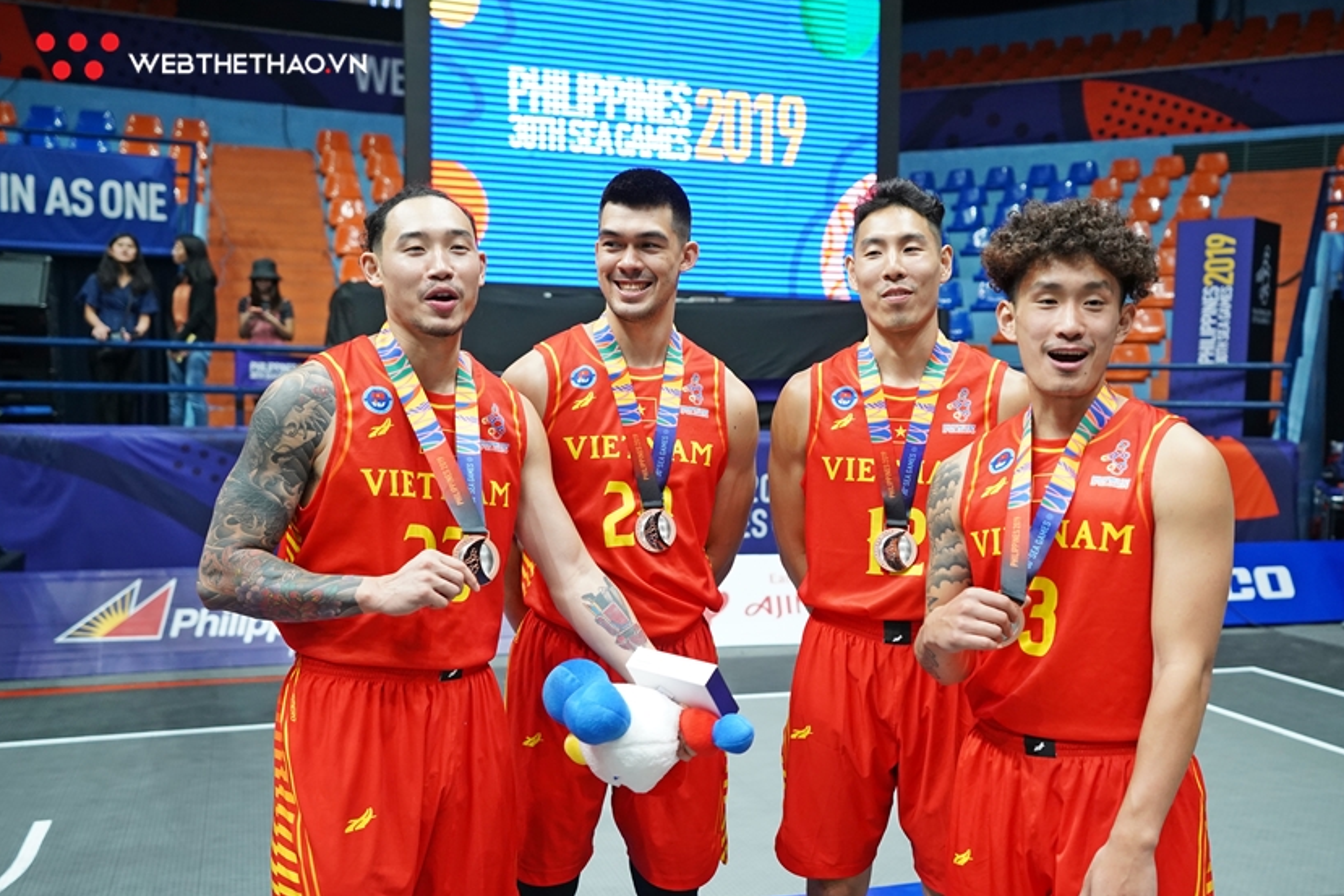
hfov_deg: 50.6
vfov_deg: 35.1
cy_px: 475
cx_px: 718
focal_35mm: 38
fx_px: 1419
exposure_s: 1/640
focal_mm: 35
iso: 3200
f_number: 2.8
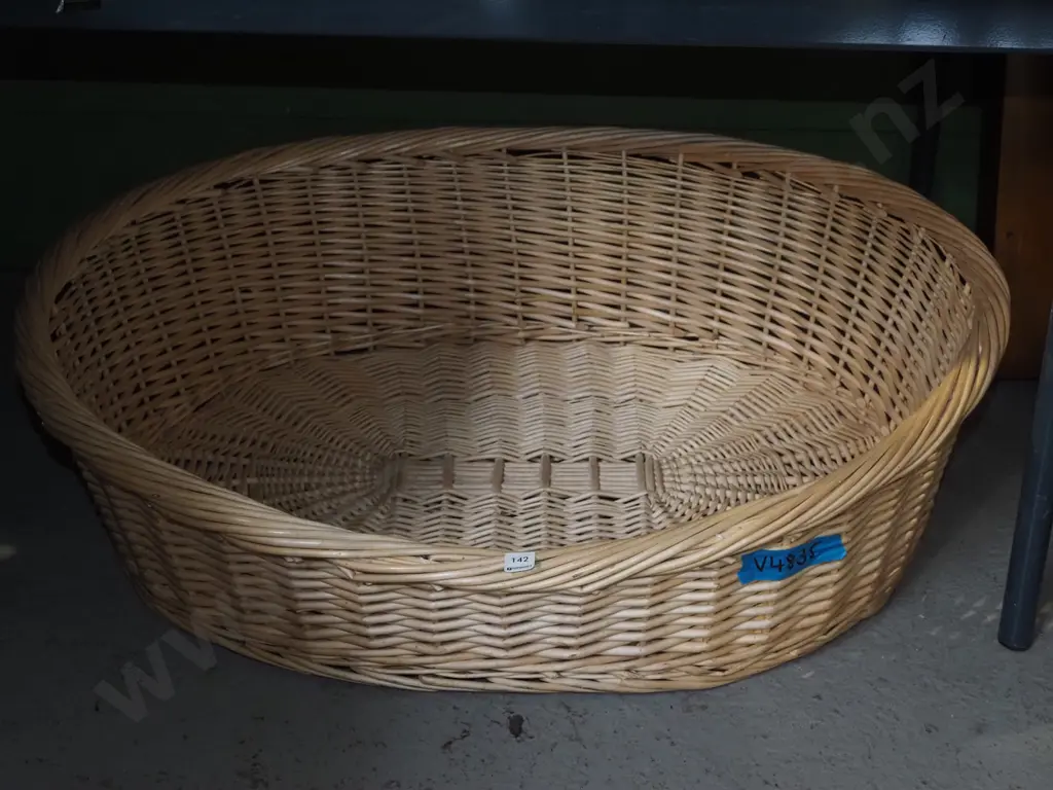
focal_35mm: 46
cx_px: 526
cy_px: 395
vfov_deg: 31.5
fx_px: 1399
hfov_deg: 41.2
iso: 2500
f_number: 5.6
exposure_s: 1/60
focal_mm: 23
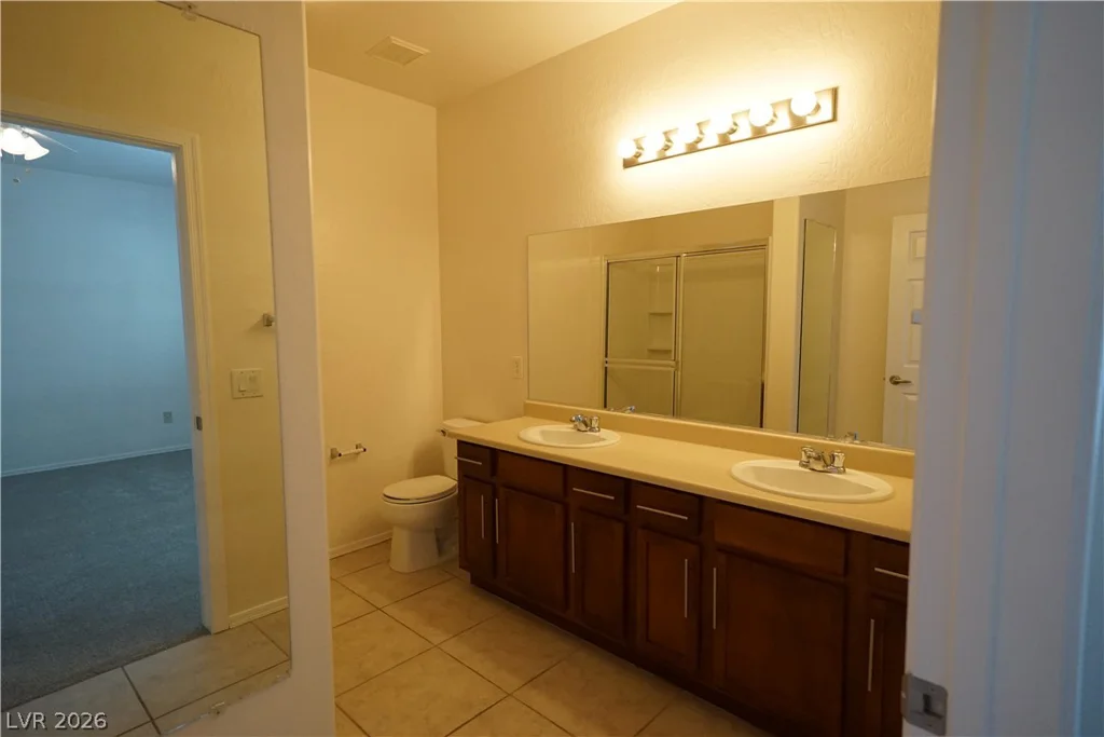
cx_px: 552
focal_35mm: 19
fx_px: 583
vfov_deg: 64.6
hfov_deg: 86.9
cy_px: 368
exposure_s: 1/250
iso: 3200
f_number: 5.6
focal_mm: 19
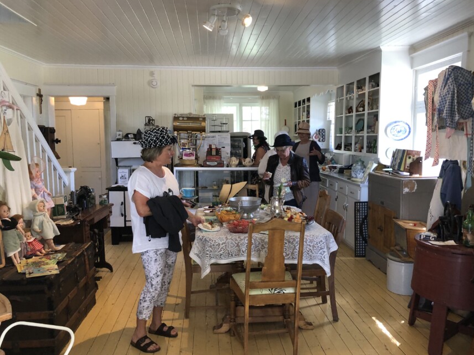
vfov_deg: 48.2
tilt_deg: -6.3
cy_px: 176
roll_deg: -0.9
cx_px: 245
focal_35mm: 29
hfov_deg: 61.7
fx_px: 397
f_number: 1.8
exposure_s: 1/30
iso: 40
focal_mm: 3.99
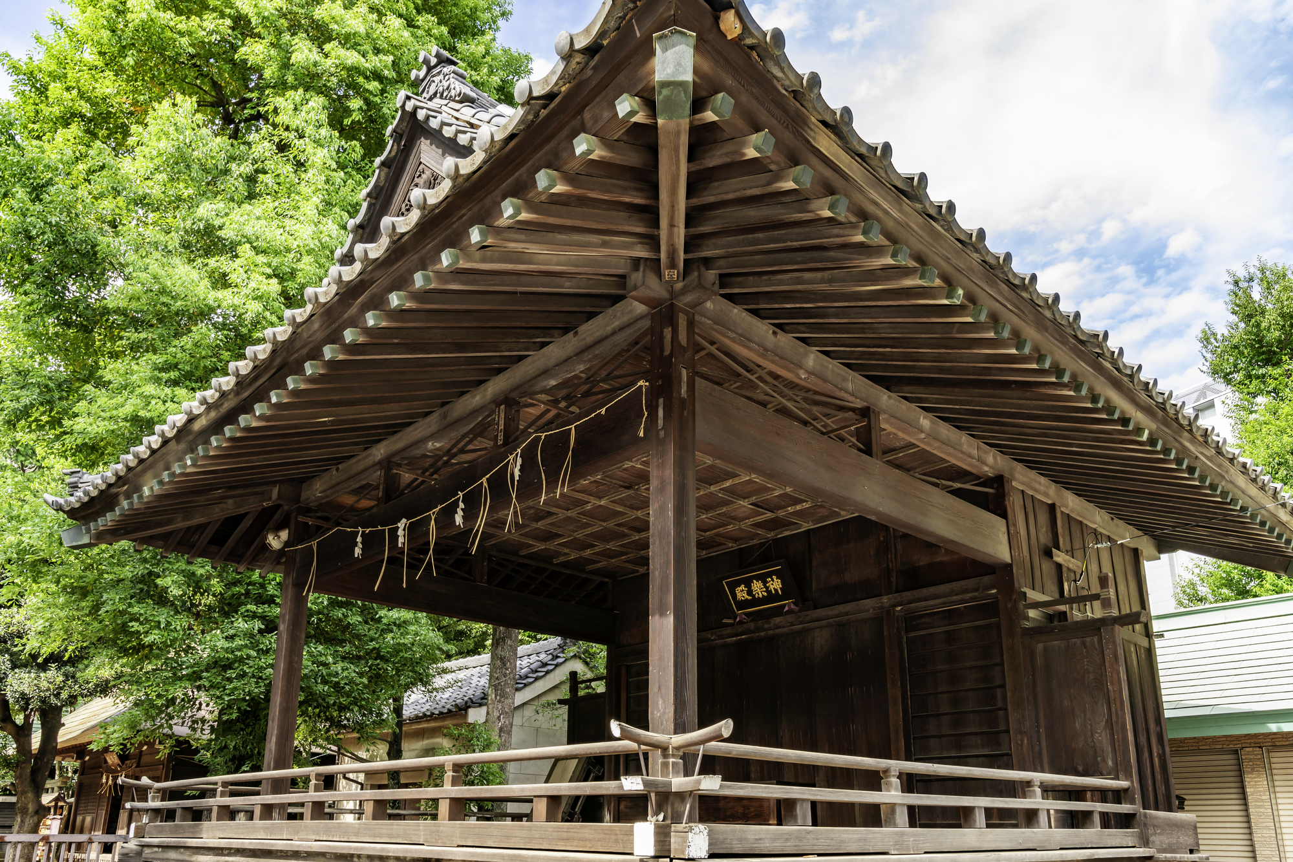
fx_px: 862
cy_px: 431
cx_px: 646
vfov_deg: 53.1
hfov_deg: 73.7
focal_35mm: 24
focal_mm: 16
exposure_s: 1/80
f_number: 5.6
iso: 125
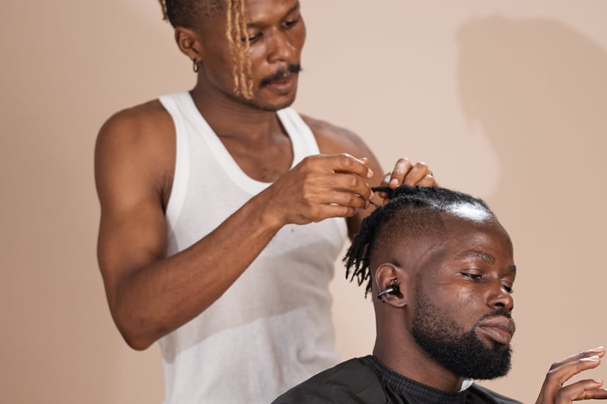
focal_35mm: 185
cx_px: 429
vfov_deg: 7.4
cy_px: 254
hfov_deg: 11.1
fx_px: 3118
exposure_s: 1/160
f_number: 2
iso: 160
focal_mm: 85
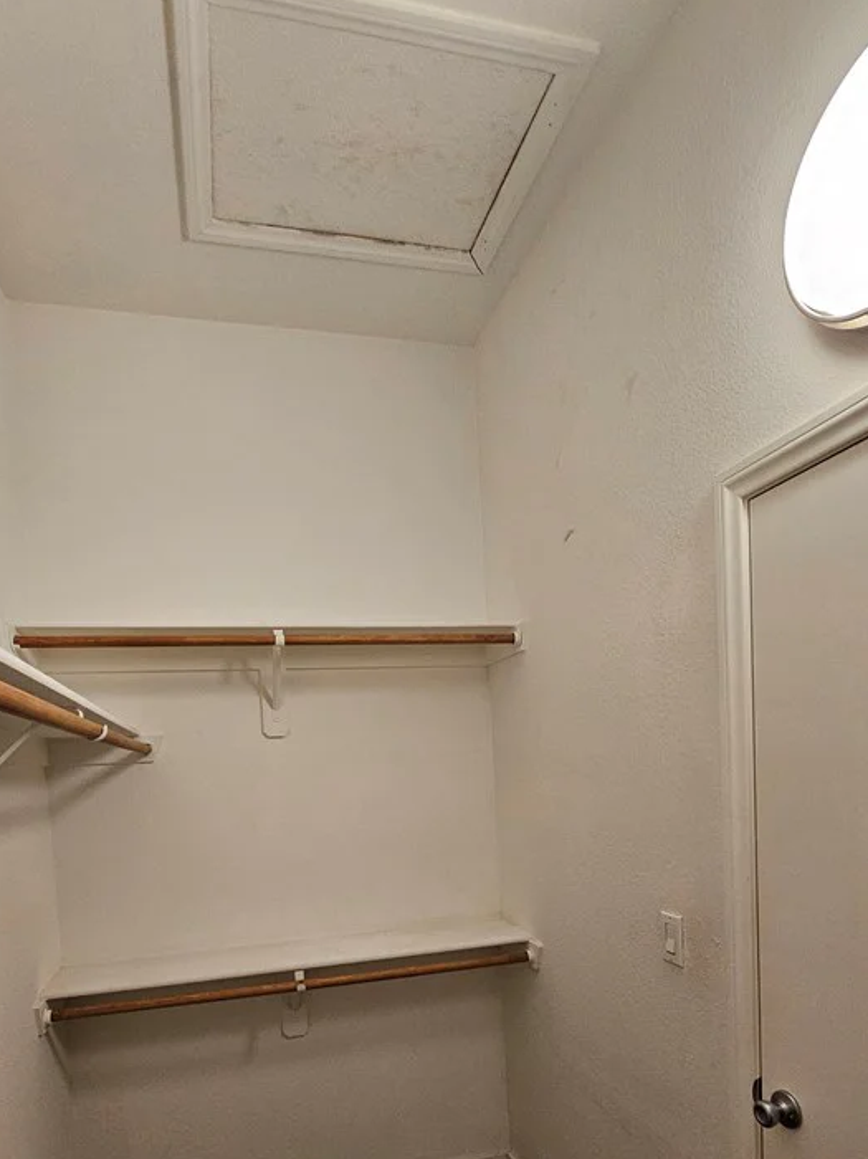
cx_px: 392
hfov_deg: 68.5
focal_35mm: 19
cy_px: 804
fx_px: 636
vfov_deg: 80.9
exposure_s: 1/100
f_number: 2.2
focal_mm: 2.2
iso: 250
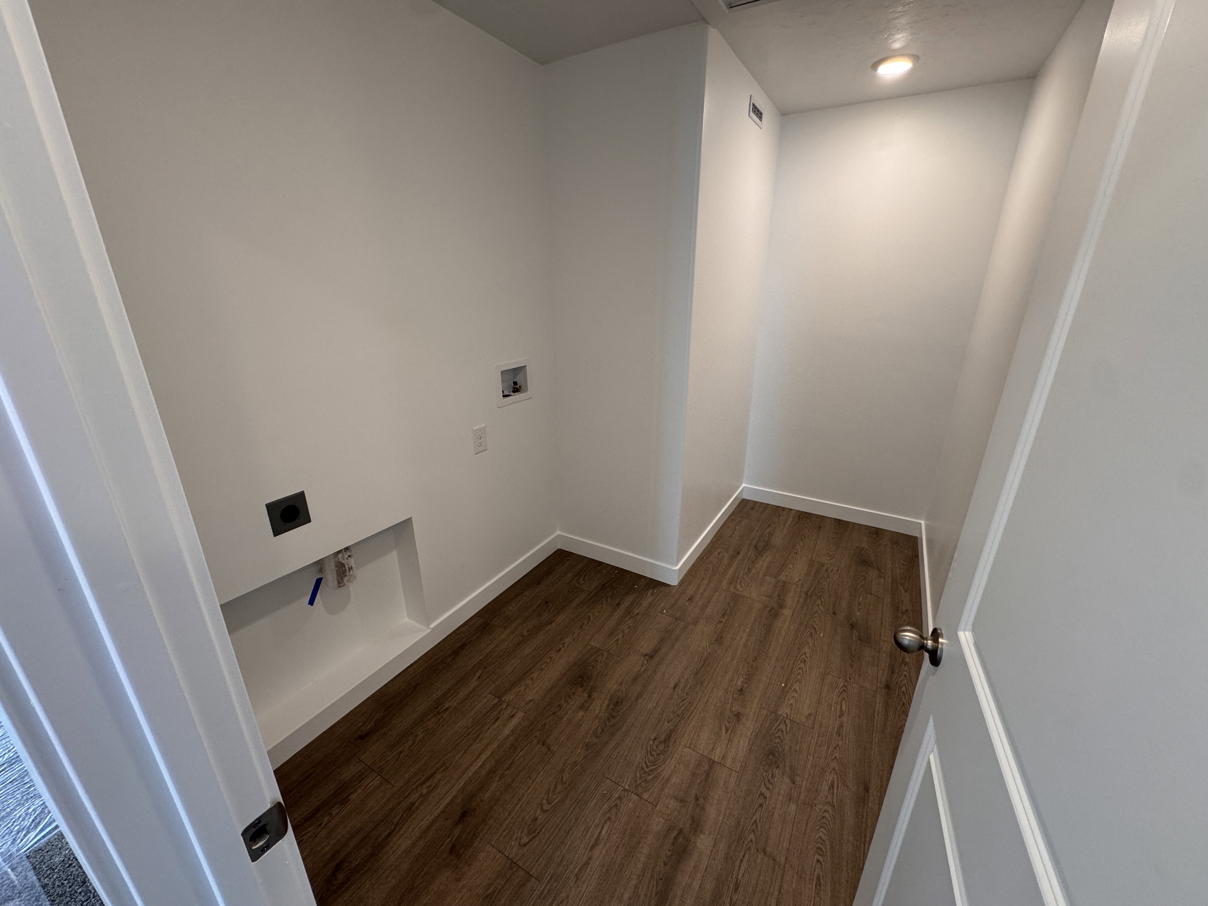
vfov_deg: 85.7
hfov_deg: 102.1
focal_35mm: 14
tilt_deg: -19.9
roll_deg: +0.6
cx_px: 604
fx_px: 489
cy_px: 453
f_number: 2.2
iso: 200
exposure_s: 1/120
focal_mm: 2.22
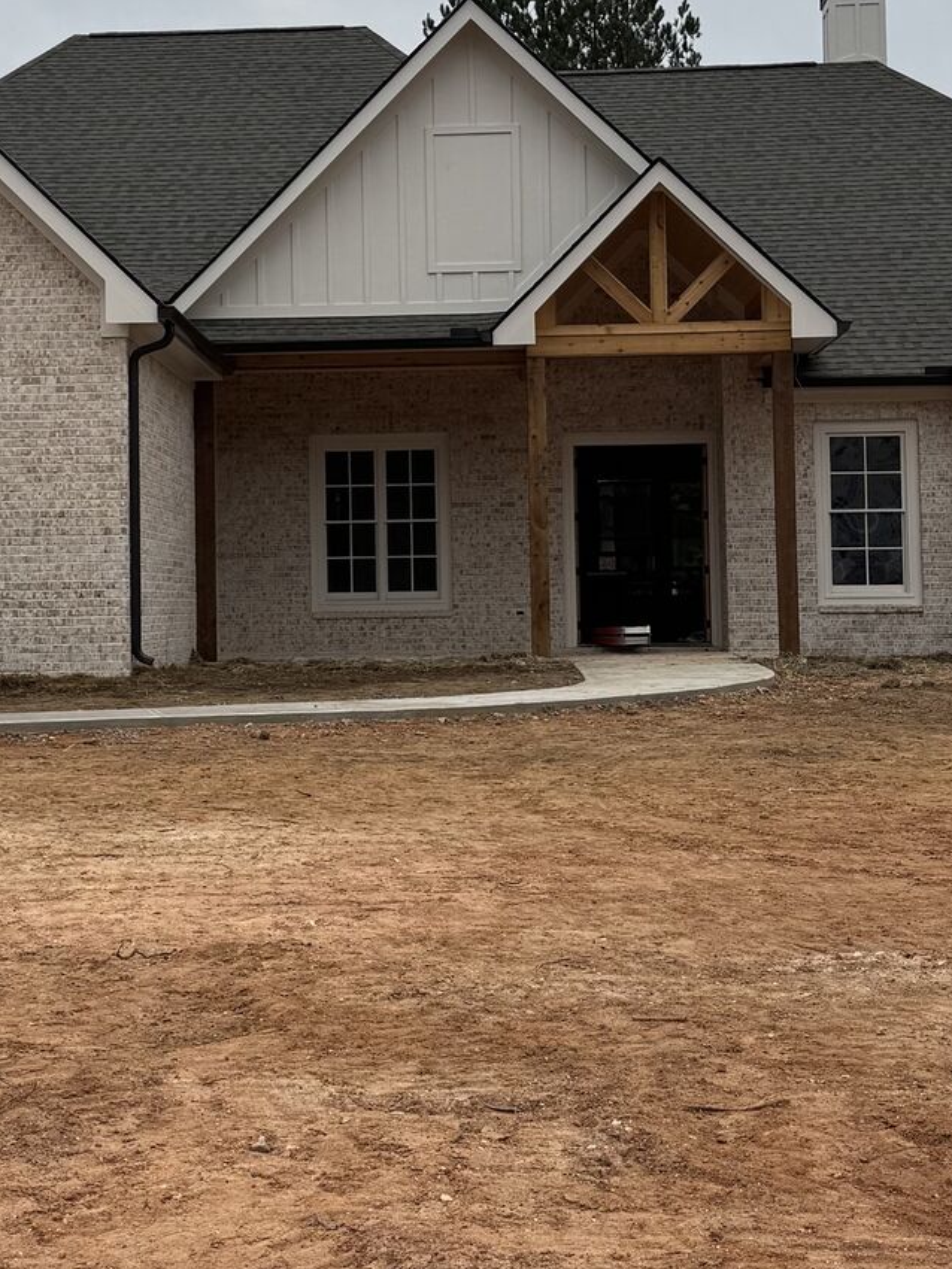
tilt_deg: +4.2
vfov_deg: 29.7
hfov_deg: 22.5
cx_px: 306
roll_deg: +1.2
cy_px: 473
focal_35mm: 65
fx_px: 2384
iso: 80
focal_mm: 6.76
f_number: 1.78
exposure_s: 1/5348
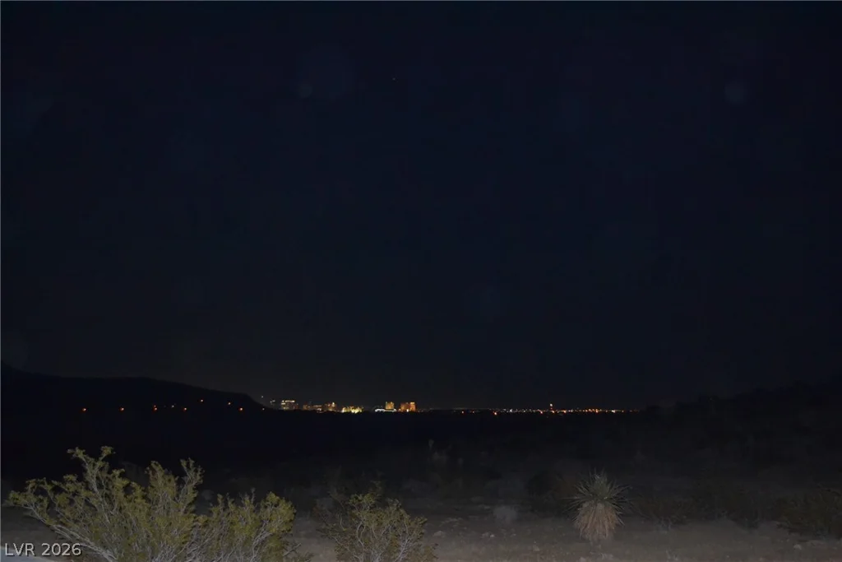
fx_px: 1123
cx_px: 421
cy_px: 281
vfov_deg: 28.1
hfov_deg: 41.1
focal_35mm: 48
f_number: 4.5
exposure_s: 1/60
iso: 3200
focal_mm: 32
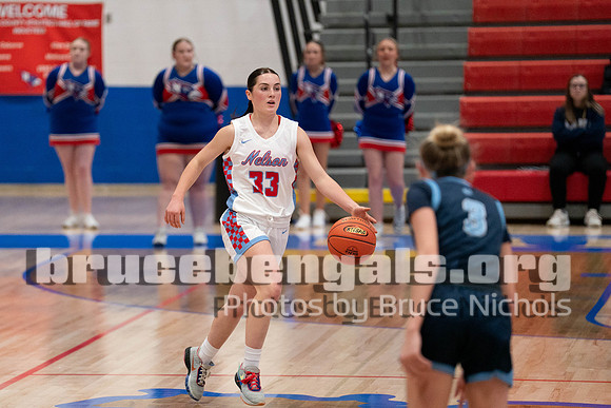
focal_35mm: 239
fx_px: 4064
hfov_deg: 8.6
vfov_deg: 5.7
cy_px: 191
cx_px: 245
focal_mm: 200
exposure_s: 1/1000
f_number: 2.8
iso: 4000
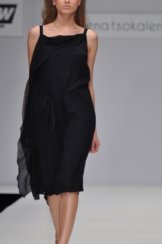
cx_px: 72
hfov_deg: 5.3
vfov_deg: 8.0
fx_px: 1752
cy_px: 133
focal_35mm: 259
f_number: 3.5
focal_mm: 125
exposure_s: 1/320
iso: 640
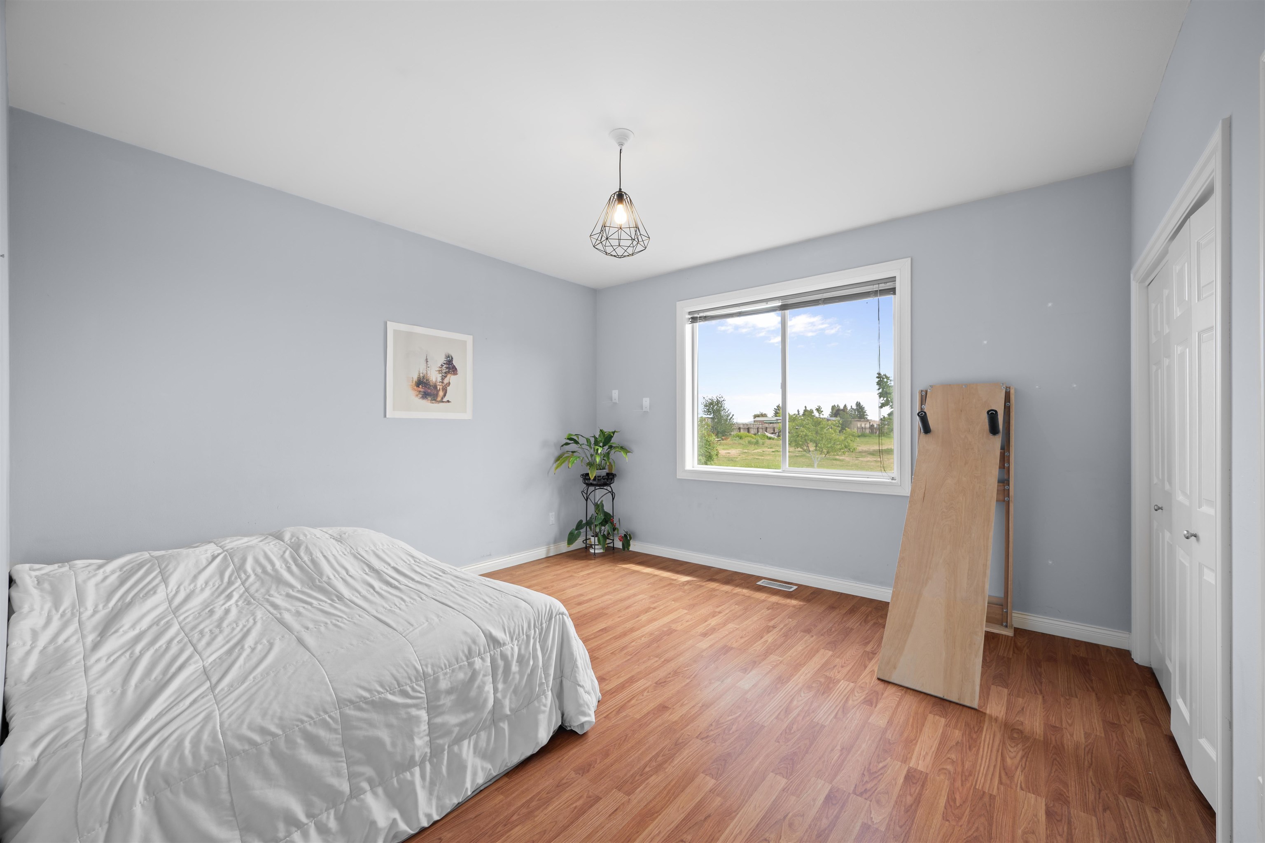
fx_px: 492
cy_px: 422
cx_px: 632
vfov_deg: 81.2
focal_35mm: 14
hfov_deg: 104.3
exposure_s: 1/1.67
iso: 100
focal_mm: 14
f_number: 8
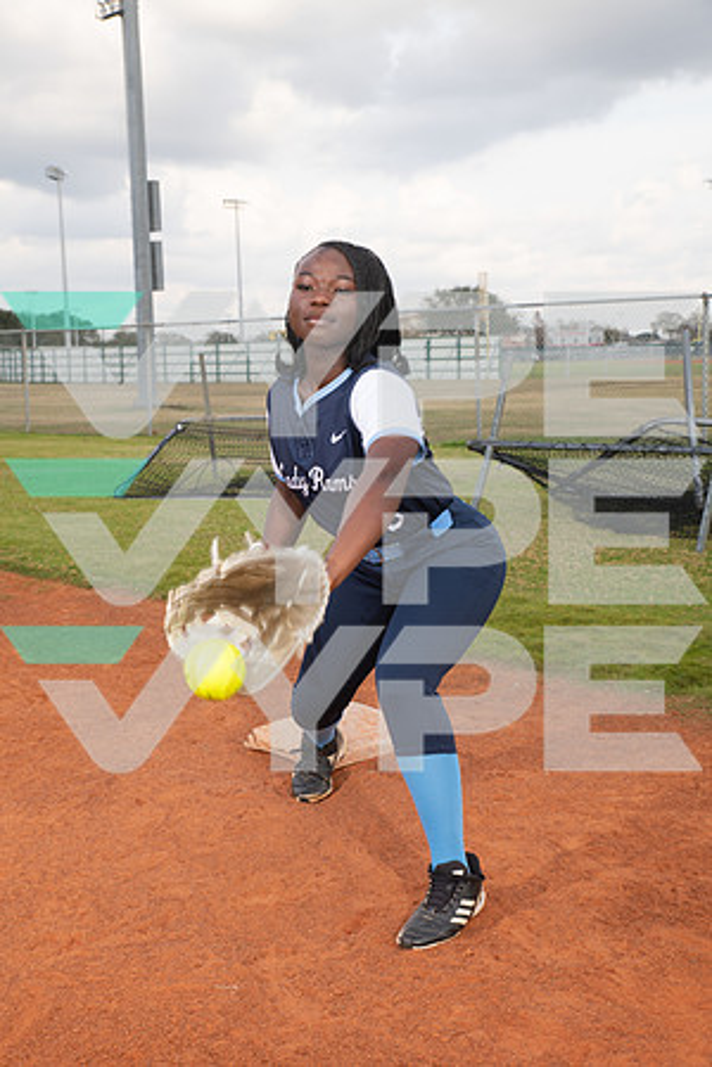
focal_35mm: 46
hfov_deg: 29.2
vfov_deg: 42.7
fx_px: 1365
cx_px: 356
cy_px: 534
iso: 200
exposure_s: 1/250
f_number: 8
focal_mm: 46
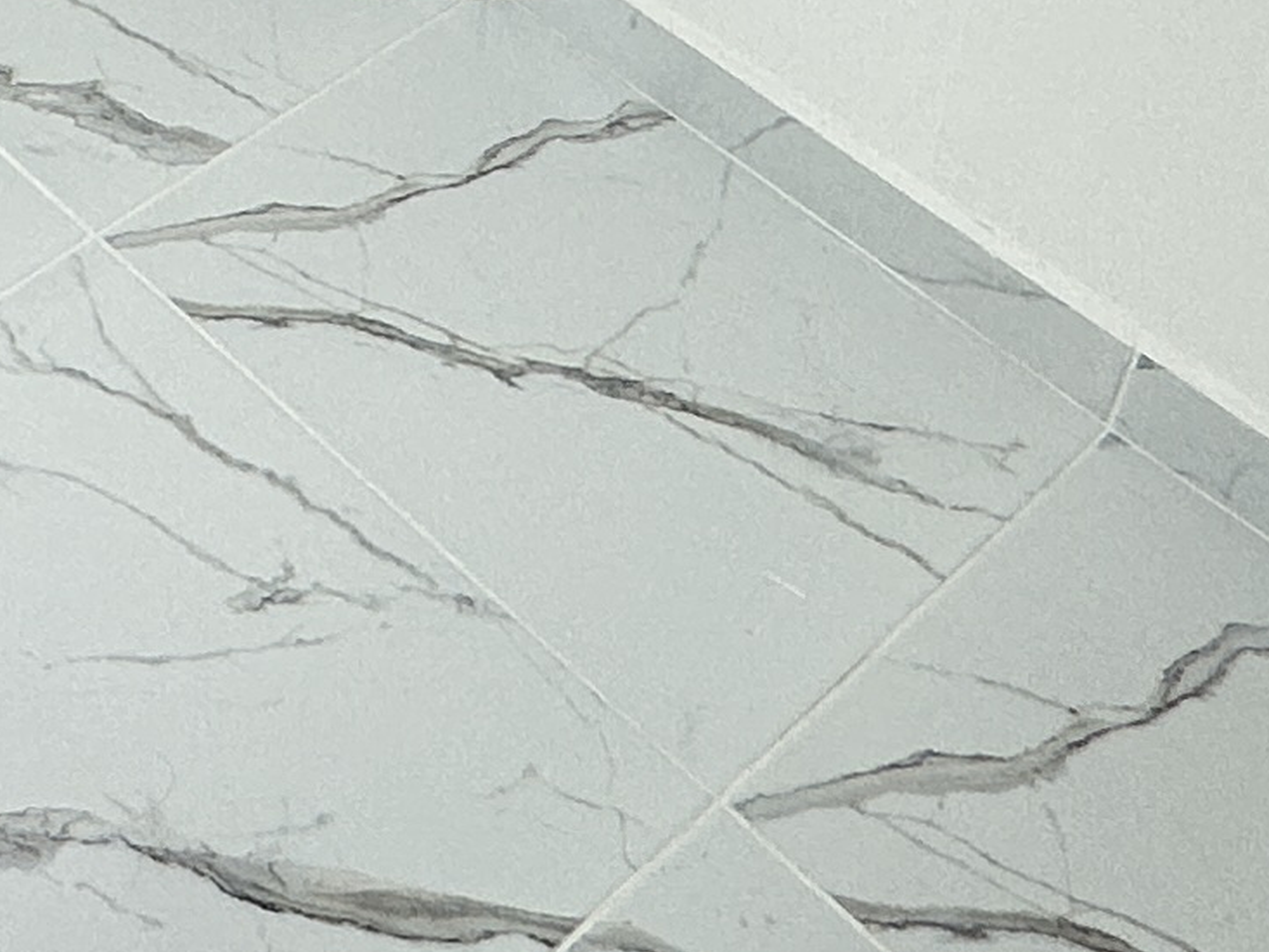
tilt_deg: -27.3
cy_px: -725
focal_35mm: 77
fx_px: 2823
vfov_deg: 16.3
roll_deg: -1.5
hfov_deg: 24.0
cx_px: -64
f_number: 2.2
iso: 40
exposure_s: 1/302
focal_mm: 2.22
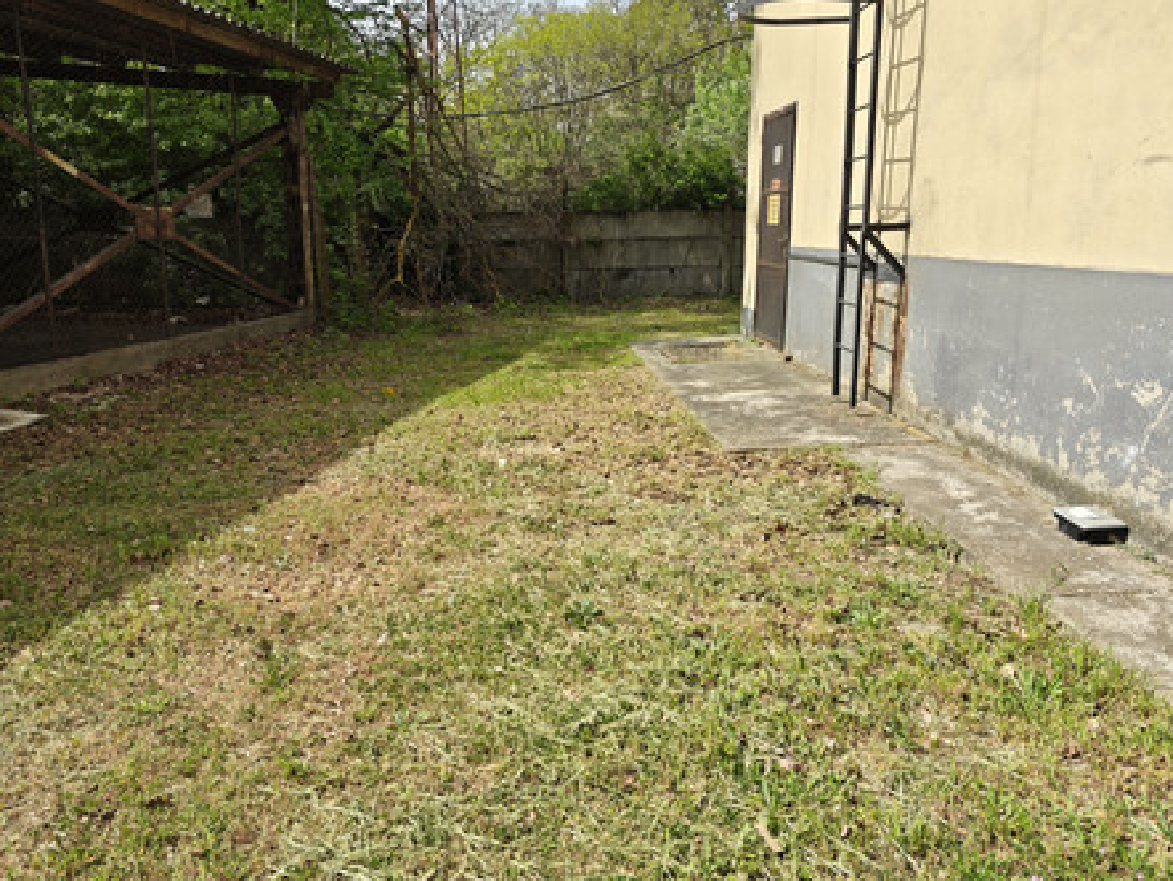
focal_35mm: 26
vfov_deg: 53.0
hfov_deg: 67.2
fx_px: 882
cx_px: 547
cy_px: 402
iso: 50
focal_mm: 8.71
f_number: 1.67
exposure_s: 1/3846
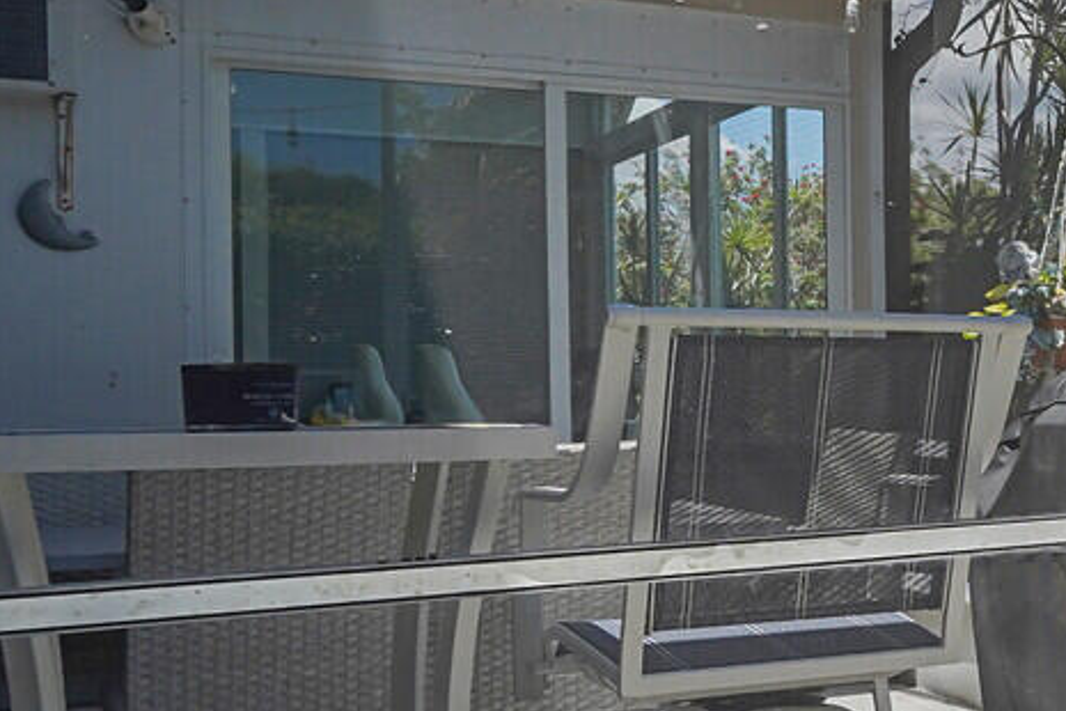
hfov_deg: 26.0
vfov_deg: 24.5
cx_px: 1625
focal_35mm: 55
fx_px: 1628
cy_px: 466
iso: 800
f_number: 8
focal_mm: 16
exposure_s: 1/1250
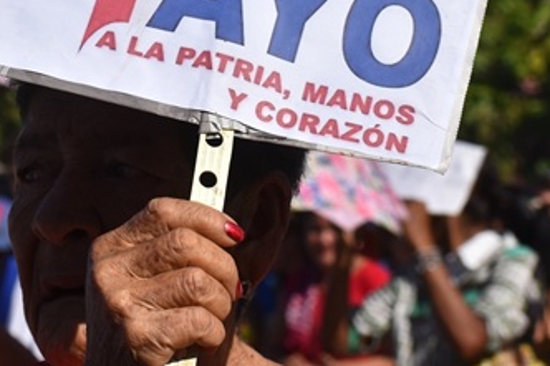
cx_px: 61
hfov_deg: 9.3
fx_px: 3359
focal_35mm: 220
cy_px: 114
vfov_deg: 6.2
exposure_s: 1/1000
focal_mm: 70
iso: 200
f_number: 8
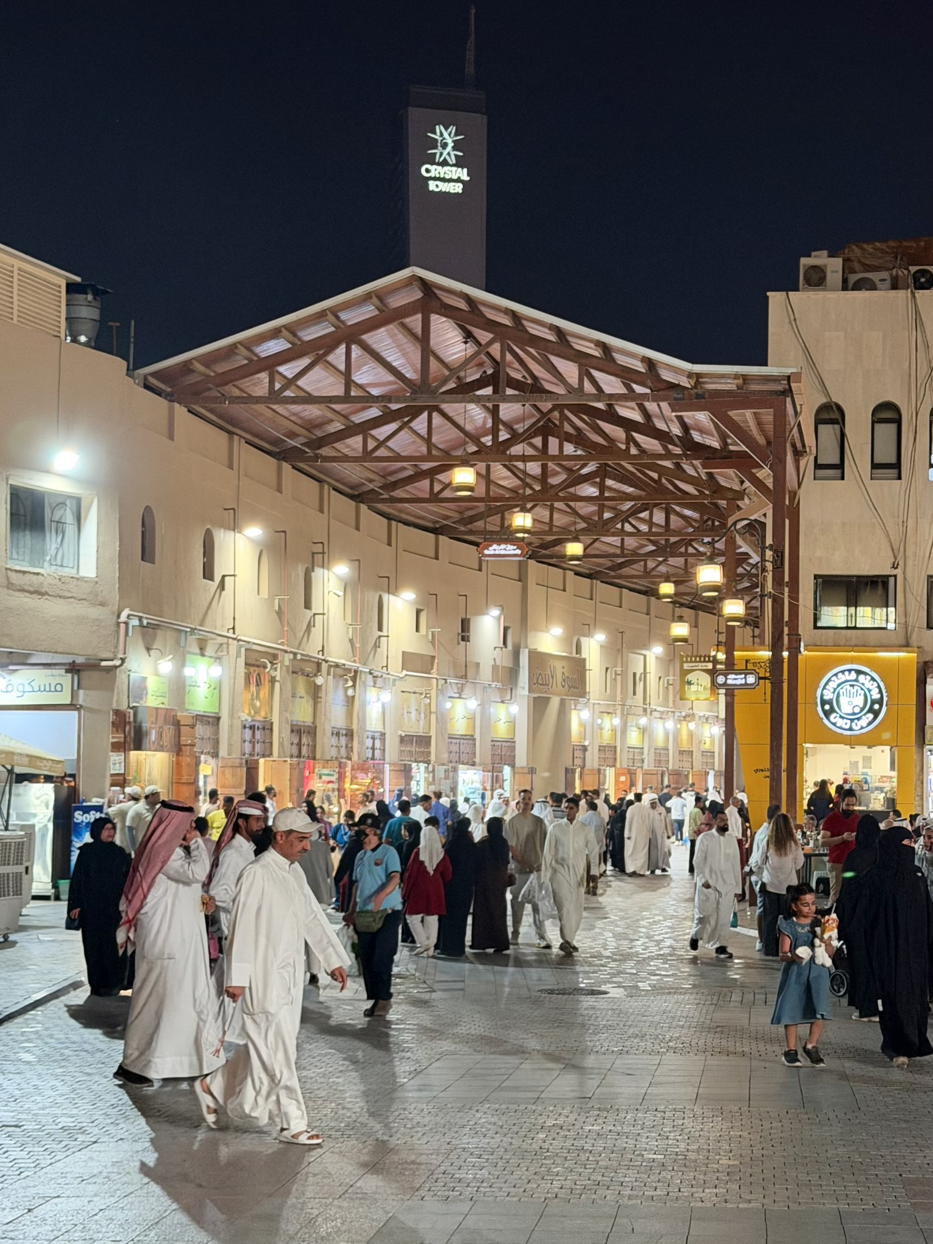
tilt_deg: +1.1
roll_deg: -1.5
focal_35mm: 48
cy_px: 622
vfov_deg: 39.7
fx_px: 1725
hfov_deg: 30.3
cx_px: 466
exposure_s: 1/33
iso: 250
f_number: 1.78
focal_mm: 6.76
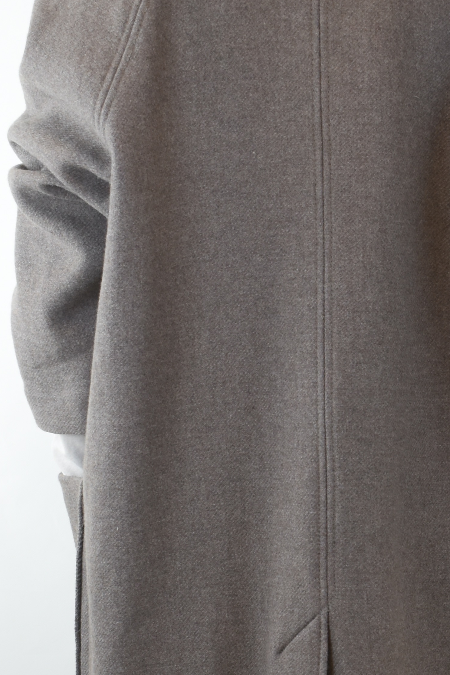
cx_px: 317
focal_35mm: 90
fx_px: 1688
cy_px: 530
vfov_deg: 22.4
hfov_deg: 15.1
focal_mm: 24
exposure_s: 1/80
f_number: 4.5
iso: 400
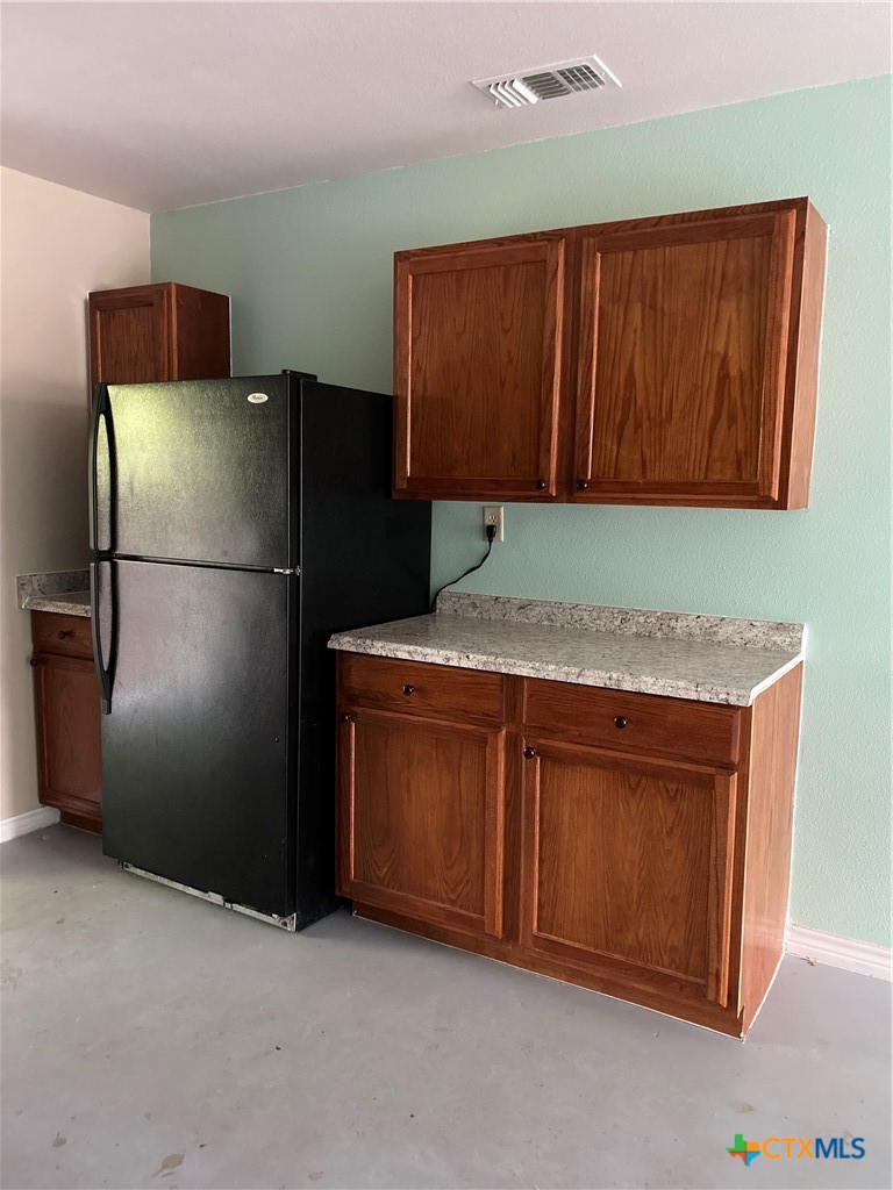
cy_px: 595
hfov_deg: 53.1
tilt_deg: -6.6
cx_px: 446
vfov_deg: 67.3
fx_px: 894
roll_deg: -0.5
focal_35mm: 26
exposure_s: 1/30
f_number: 1.8
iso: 1000
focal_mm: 4.25
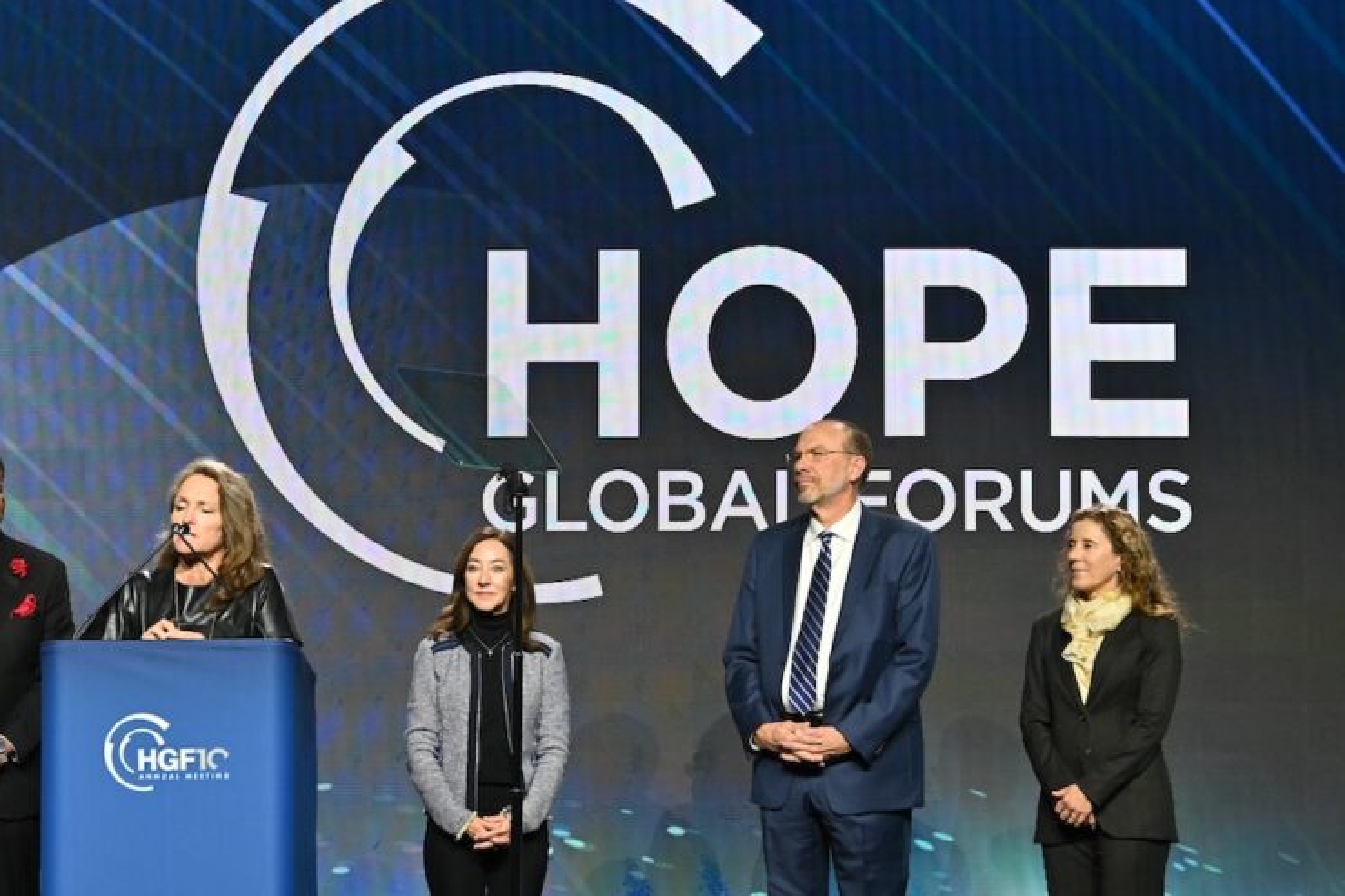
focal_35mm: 139
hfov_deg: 14.8
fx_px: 5192
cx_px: 540
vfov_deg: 9.9
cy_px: 473
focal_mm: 70
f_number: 6.3
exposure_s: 1/250
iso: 1600
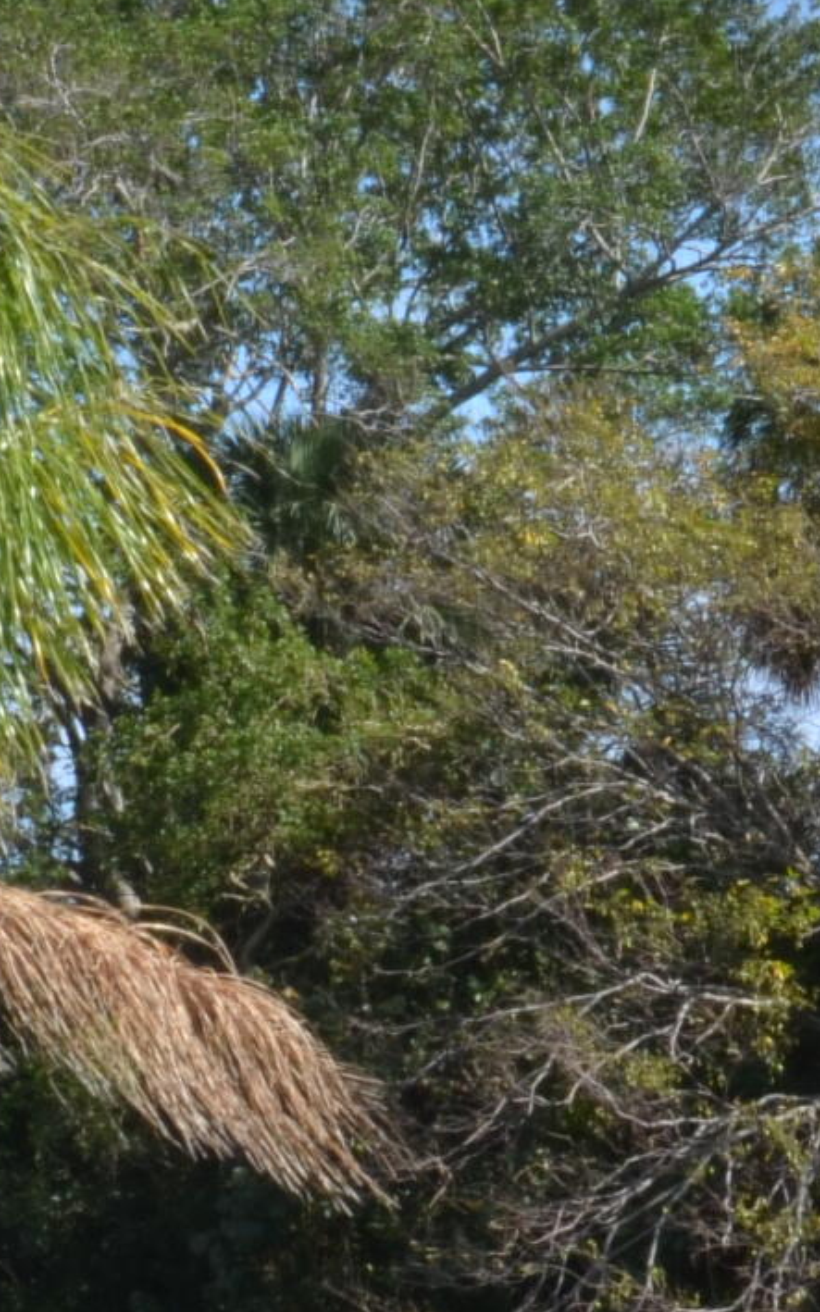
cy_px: 1409
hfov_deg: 9.2
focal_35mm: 142
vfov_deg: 14.4
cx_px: 291
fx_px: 5078
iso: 160
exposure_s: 1/250
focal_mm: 22
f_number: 8
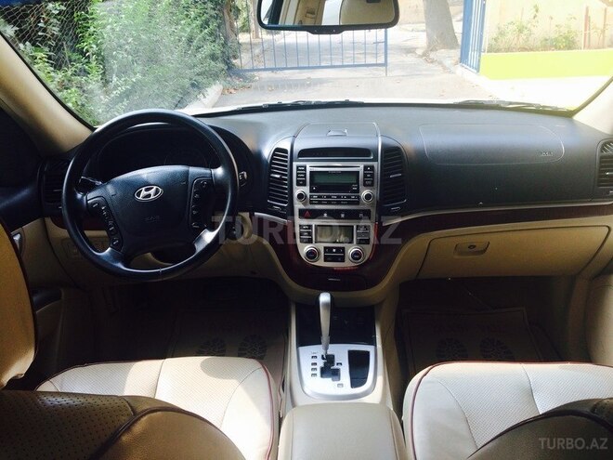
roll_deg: +0.6
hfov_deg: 61.7
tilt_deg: -22.1
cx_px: 306
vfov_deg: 48.2
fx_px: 514
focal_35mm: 29
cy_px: 230
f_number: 2.2
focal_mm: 4.15
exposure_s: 1/217
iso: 32
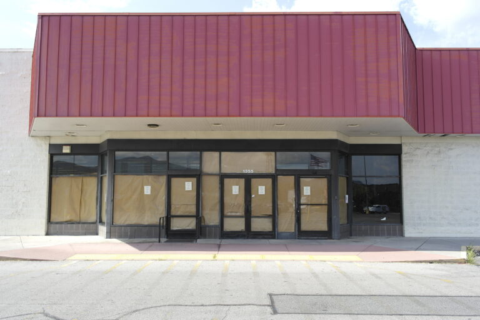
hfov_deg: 61.9
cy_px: 160
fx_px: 400
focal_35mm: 30
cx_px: 240
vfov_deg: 43.6
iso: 100
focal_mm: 20
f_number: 5.6
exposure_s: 1/200
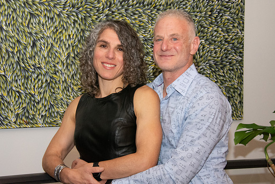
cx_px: 138
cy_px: 92
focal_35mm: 75
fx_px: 573
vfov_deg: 18.2
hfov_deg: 27.0
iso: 5000
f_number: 13
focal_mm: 50
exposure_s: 1/100
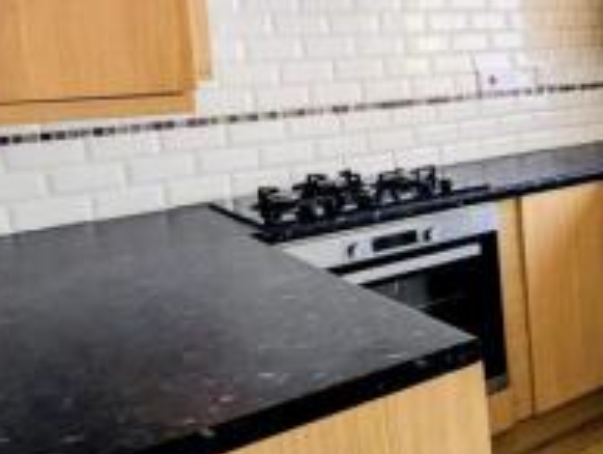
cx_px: 864
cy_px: 107
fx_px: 733
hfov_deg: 30.1
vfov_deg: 33.6
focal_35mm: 42
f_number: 2.2
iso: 48
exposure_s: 1/158
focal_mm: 1.83
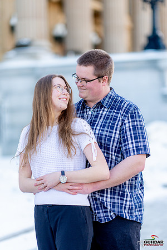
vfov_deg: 23.9
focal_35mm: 85
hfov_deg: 16.1
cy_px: 125
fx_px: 591
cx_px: 84
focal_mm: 85
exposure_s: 1/1600
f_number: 1.4
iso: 125
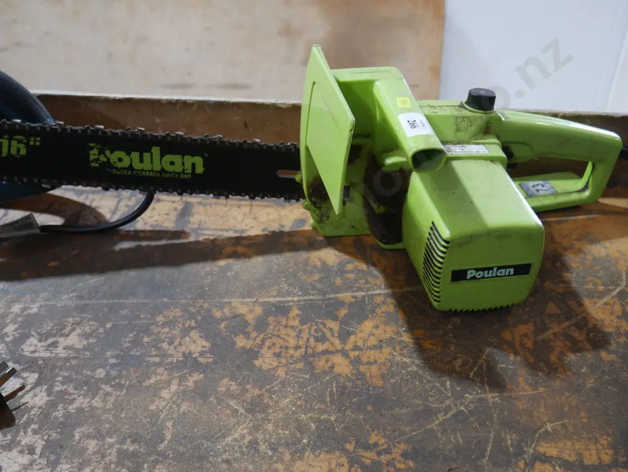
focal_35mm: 32
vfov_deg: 44.2
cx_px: 314
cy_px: 236
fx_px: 581
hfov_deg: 56.8
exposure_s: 1/60
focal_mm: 16
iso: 500
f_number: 3.6
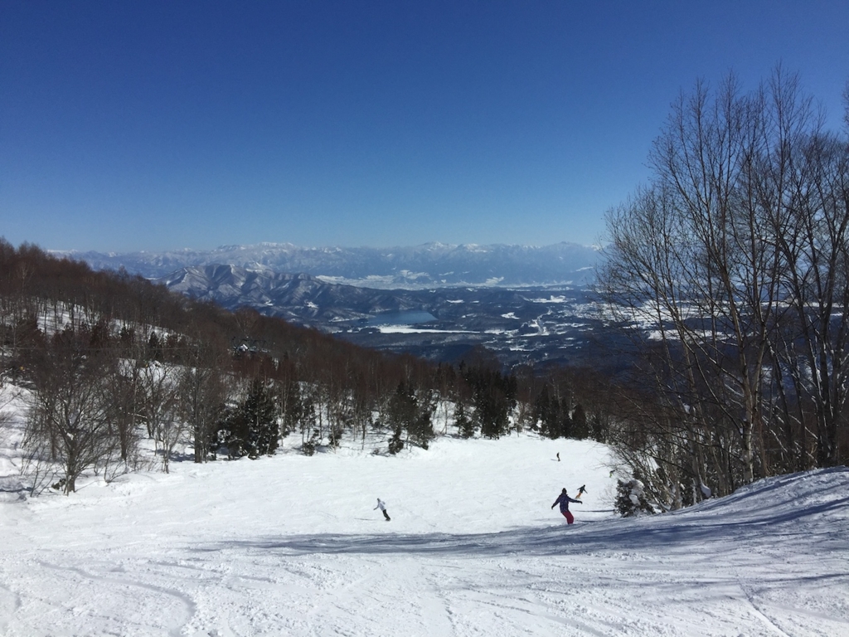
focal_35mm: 29
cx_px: 424
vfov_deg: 48.2
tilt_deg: -1.9
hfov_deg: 61.7
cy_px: 318
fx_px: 711
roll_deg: +1.8
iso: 32
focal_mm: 4.15
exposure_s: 1/6623
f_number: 2.2
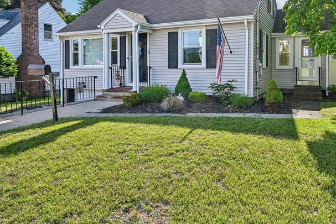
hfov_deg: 67.1
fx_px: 252
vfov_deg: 47.1
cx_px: 192
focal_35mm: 27
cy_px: 73
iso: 400
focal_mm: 16
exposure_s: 1/640
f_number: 8
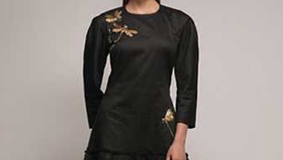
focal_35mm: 53
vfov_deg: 22.1
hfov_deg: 39.0
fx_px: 399
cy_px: 144
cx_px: 142
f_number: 4.5
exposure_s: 1/160
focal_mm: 33.1
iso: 1000
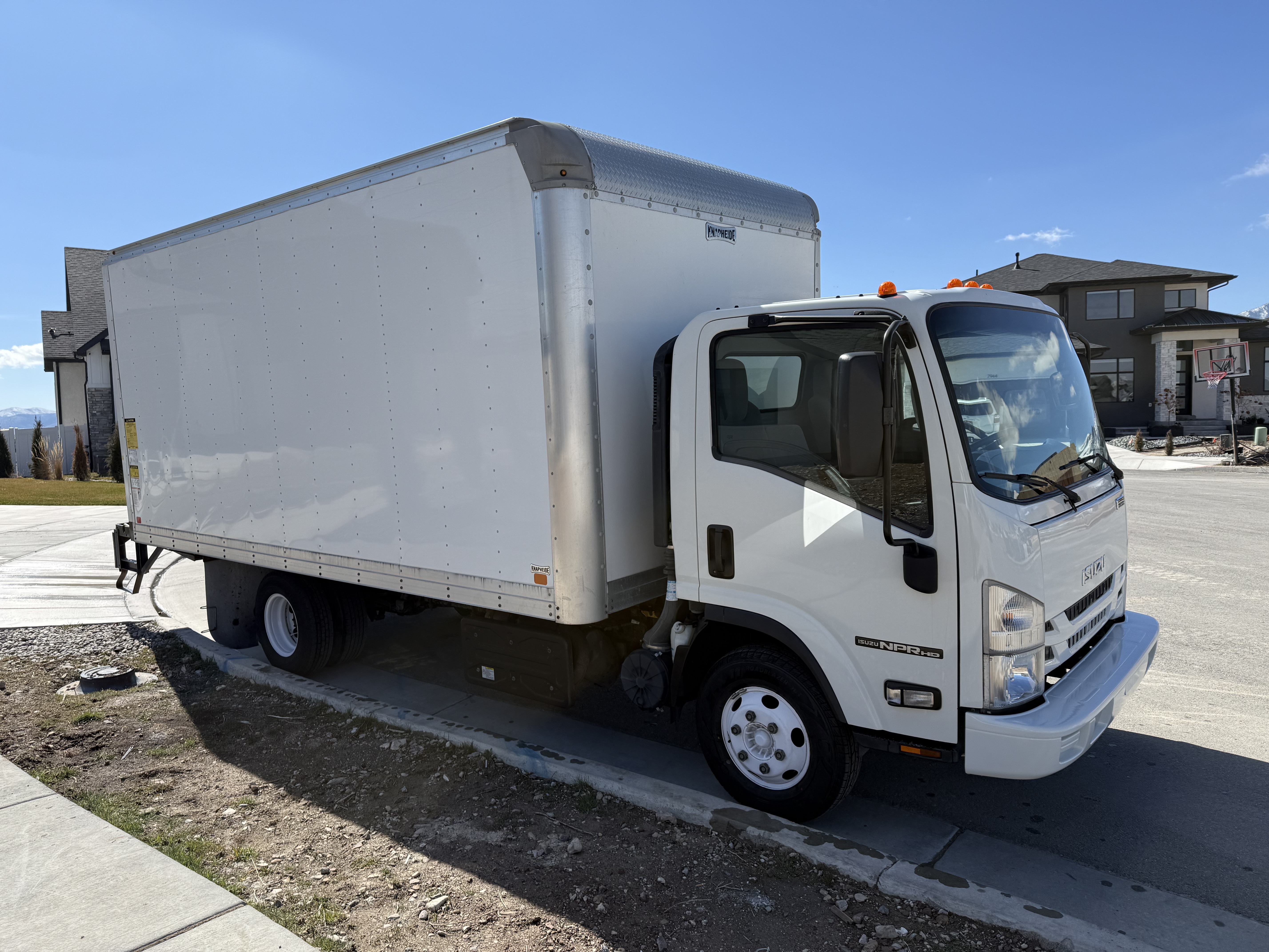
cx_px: 634
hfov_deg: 71.6
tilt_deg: -2.5
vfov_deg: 56.8
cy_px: 476
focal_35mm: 24
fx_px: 880
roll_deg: +1.6
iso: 80
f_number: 1.78
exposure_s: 1/4975
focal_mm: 6.76
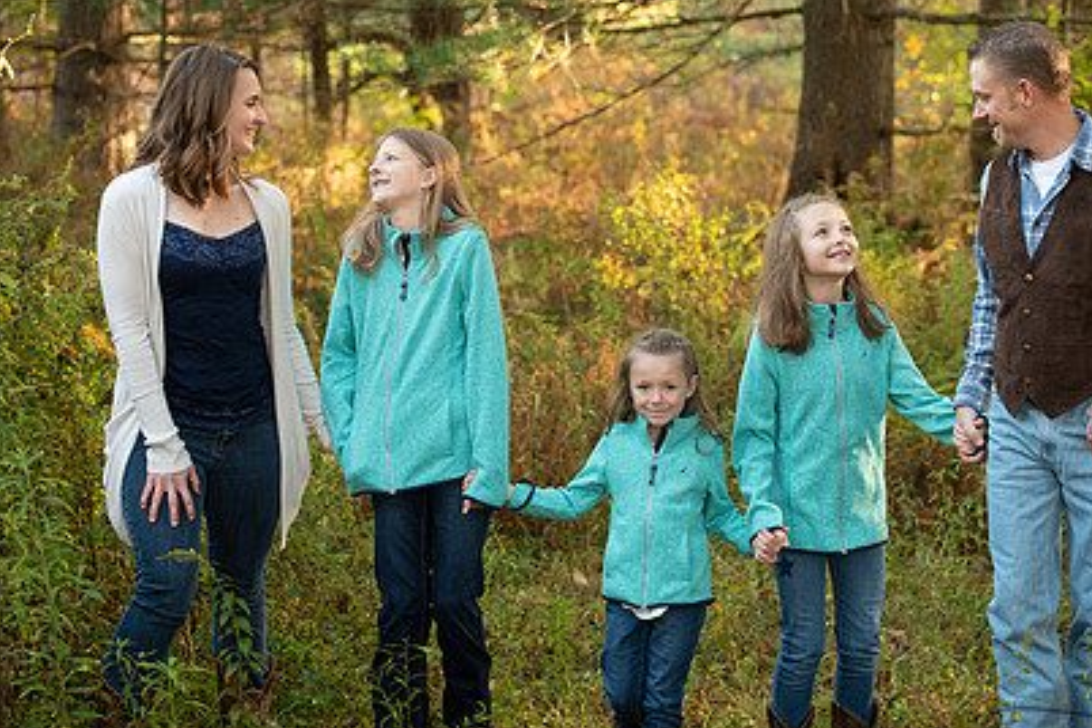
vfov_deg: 13.6
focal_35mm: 101
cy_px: 341
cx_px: 685
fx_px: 3063
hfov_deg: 20.2
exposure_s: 1/200
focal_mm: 70
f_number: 3.2
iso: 400
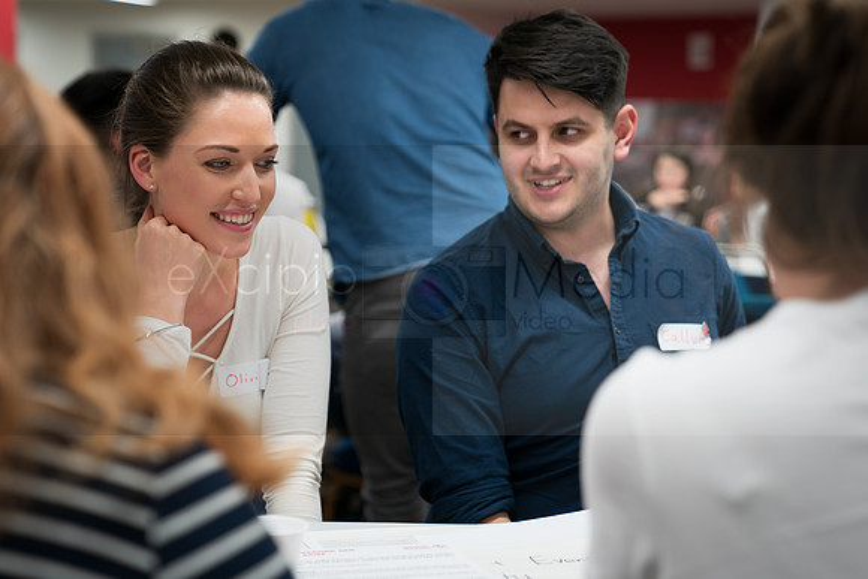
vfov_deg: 19.8
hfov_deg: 29.3
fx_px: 1659
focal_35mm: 69
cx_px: 451
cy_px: 291
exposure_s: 1/60
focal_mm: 62
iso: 640
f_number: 2.8
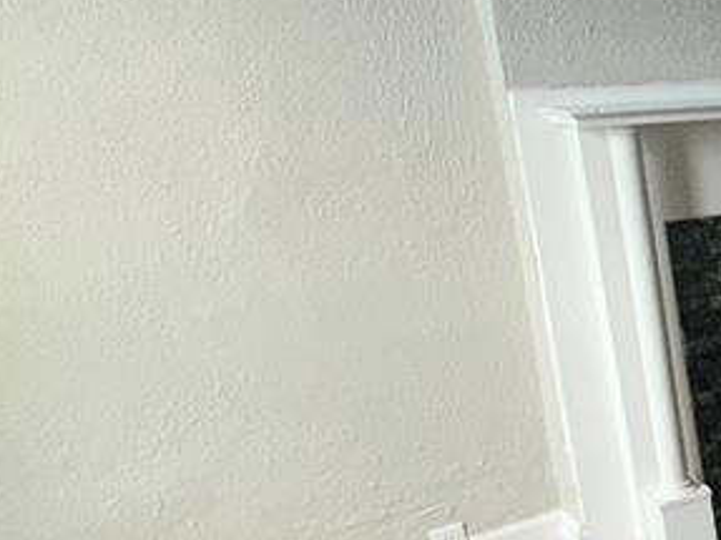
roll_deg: +1.3
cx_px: 1146
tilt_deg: -13.5
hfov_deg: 25.6
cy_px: 321
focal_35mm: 50
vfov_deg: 29.0
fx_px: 1041
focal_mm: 2.22
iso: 80
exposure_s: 1/117
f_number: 2.2
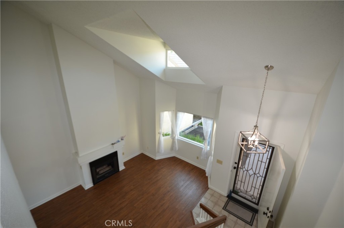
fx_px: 143
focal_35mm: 15
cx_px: 172
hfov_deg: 100.5
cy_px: 114
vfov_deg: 77.1
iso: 220
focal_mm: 10
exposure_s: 1/60
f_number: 4
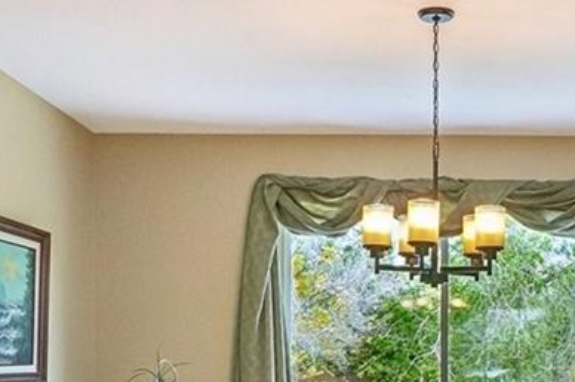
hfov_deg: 29.1
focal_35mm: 68
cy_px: 372
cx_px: 449
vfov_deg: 19.5
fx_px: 1086
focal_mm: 11
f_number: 8
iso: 400
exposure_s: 1/30
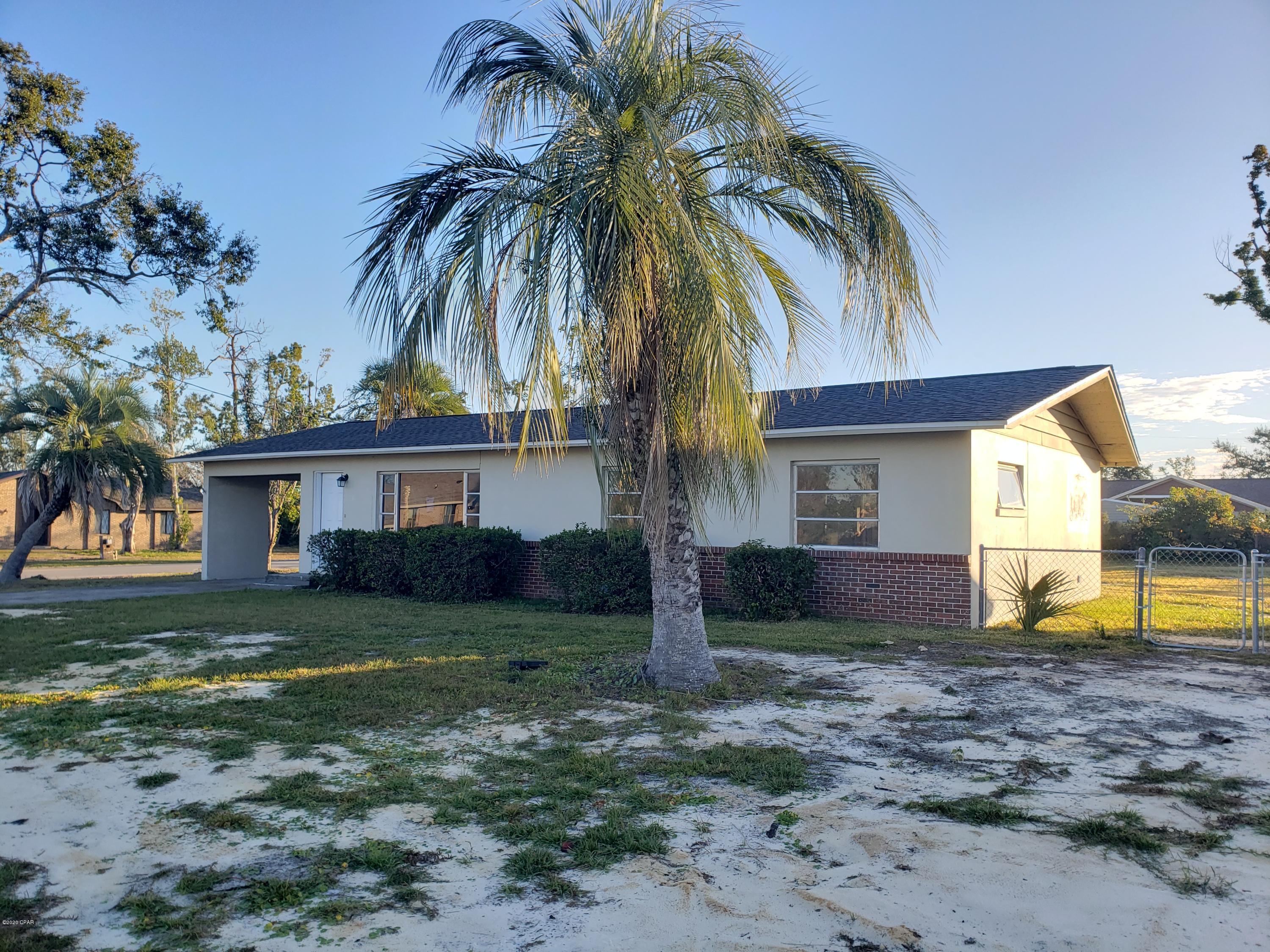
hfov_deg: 67.3
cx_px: 635
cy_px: 476
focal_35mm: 26
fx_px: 954
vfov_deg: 53.1
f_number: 2.4
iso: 50
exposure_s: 1/227
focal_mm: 4.3
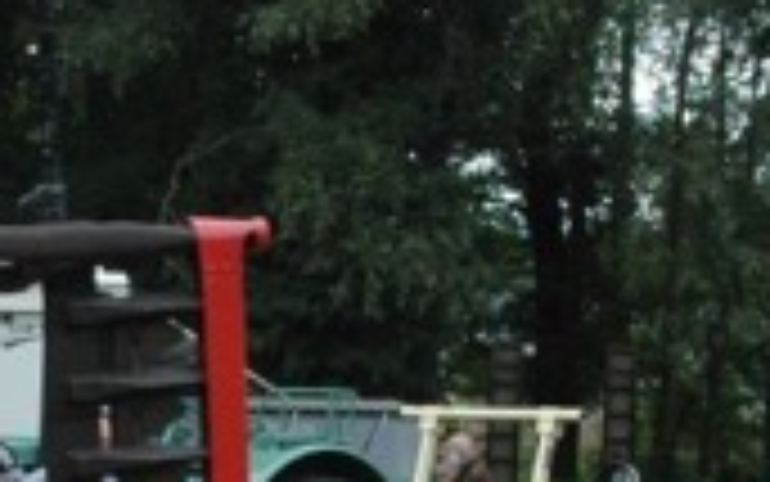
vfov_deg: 7.5
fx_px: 3611
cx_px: 0
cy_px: 734
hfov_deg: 12.0
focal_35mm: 172
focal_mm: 24
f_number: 8
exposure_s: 1/200
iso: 400
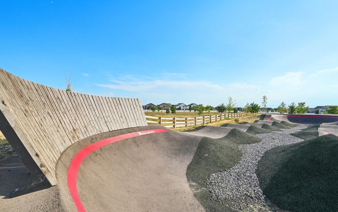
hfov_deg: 97.8
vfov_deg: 71.2
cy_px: 109
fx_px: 147
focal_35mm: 16
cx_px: 170
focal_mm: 10
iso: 400
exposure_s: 1/2000
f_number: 8
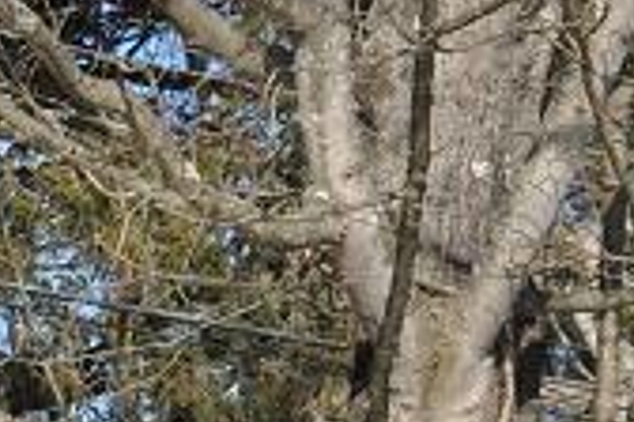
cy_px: 844
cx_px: -1283
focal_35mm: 363
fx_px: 6392
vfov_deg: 3.8
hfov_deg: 5.3
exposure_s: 1/500
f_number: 11
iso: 400
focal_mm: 38
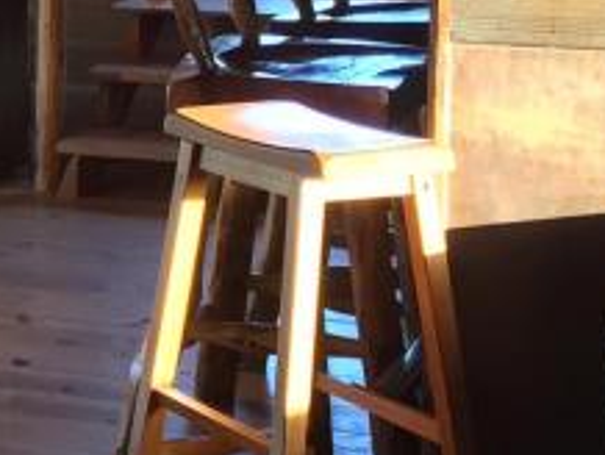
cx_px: -422
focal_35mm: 136
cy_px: -47
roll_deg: -0.6
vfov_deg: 10.8
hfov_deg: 13.3
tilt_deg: -6.2
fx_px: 2380
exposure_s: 1/30
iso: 100
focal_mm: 4.15
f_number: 2.2
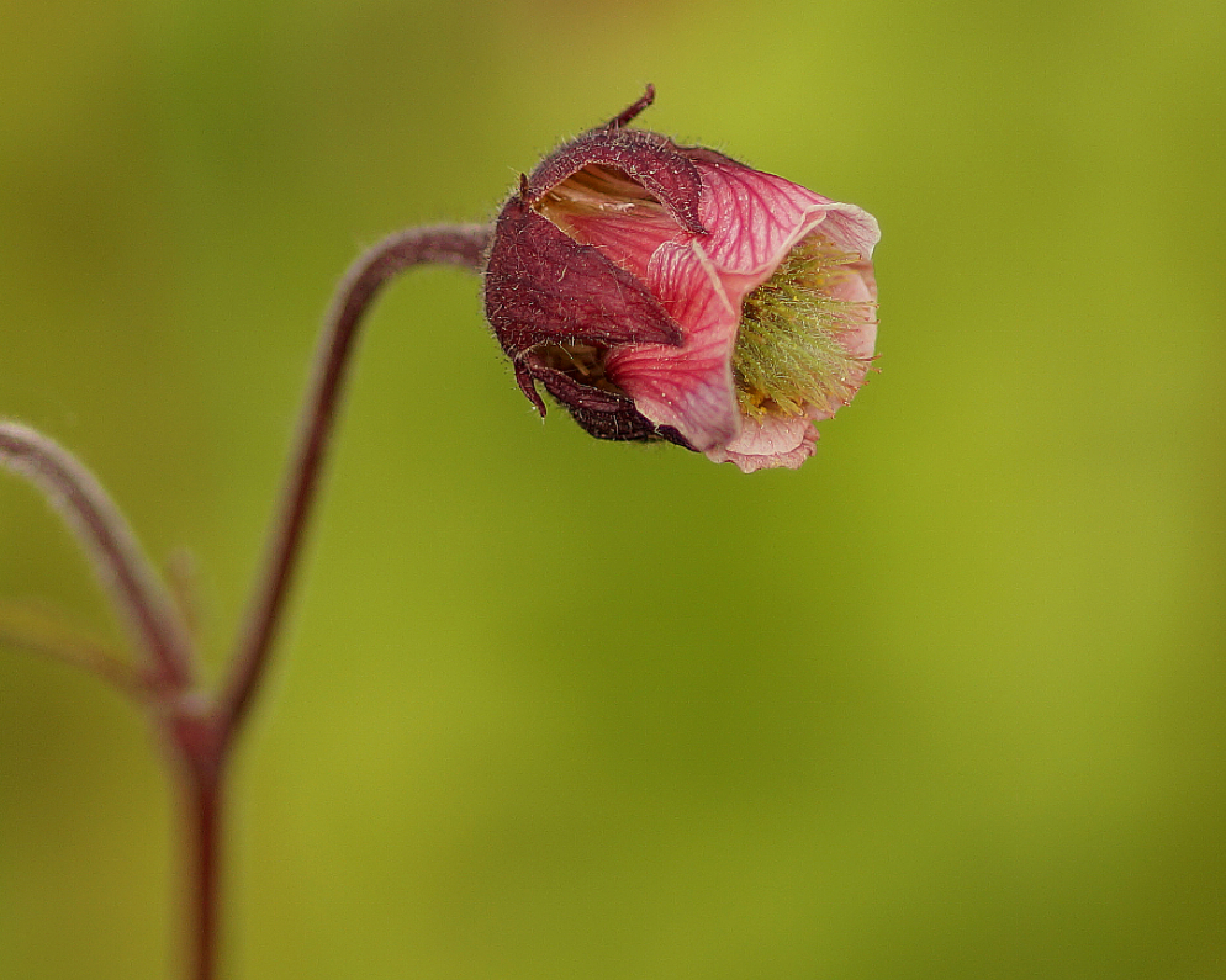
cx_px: 538
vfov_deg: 9.1
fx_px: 6168
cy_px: 489
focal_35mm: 170
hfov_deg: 11.3
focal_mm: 100
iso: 100
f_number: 2.8
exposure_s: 1/800
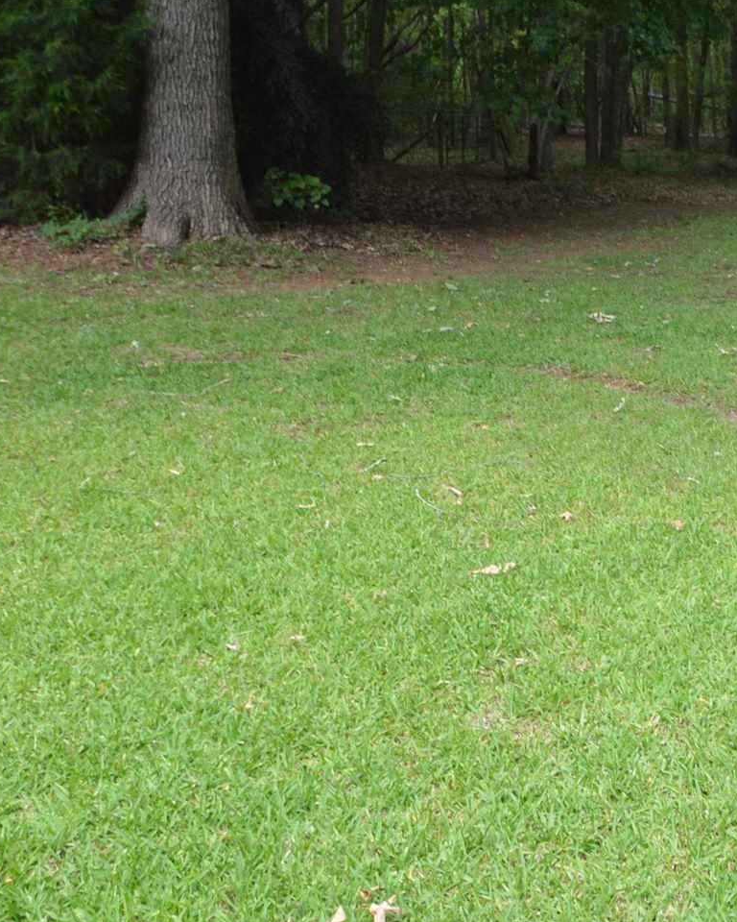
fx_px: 1227
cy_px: 99
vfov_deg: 38.4
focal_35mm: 45
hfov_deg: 28.6
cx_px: 909
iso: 250
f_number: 5.6
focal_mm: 10
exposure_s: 1/125
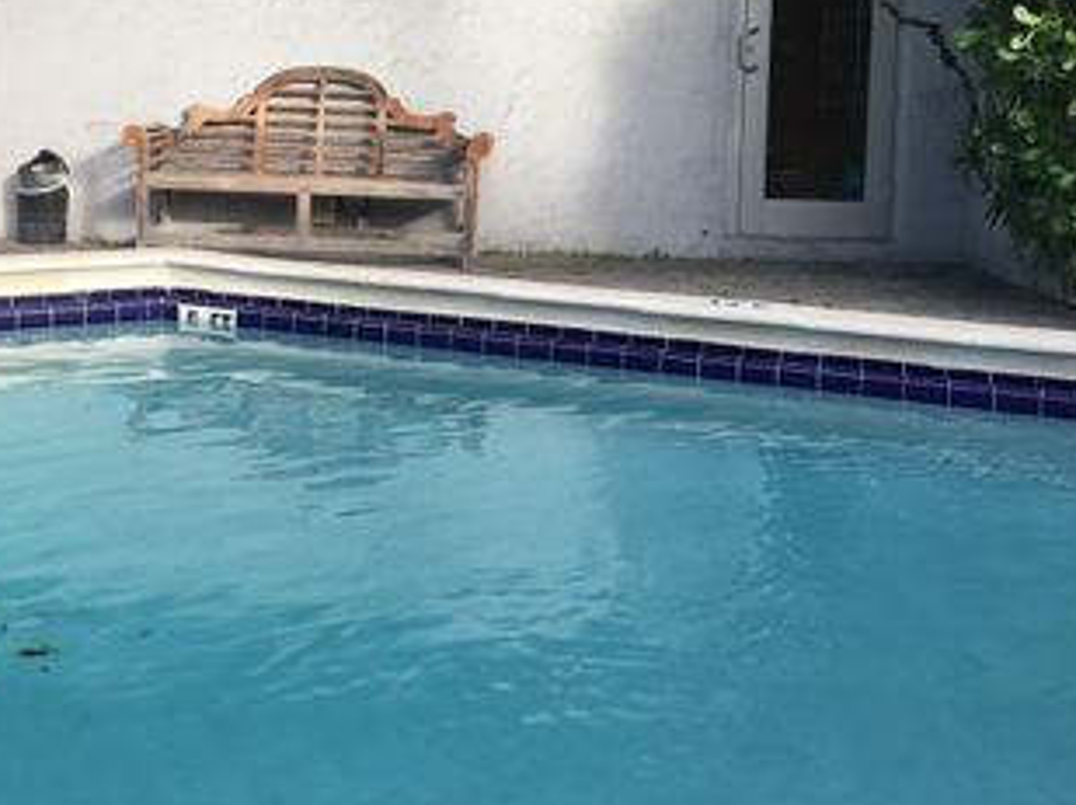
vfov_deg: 30.2
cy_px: 186
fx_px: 1459
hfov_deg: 40.2
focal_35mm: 47
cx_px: 404
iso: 25
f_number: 2.2
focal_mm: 4.15
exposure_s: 1/297
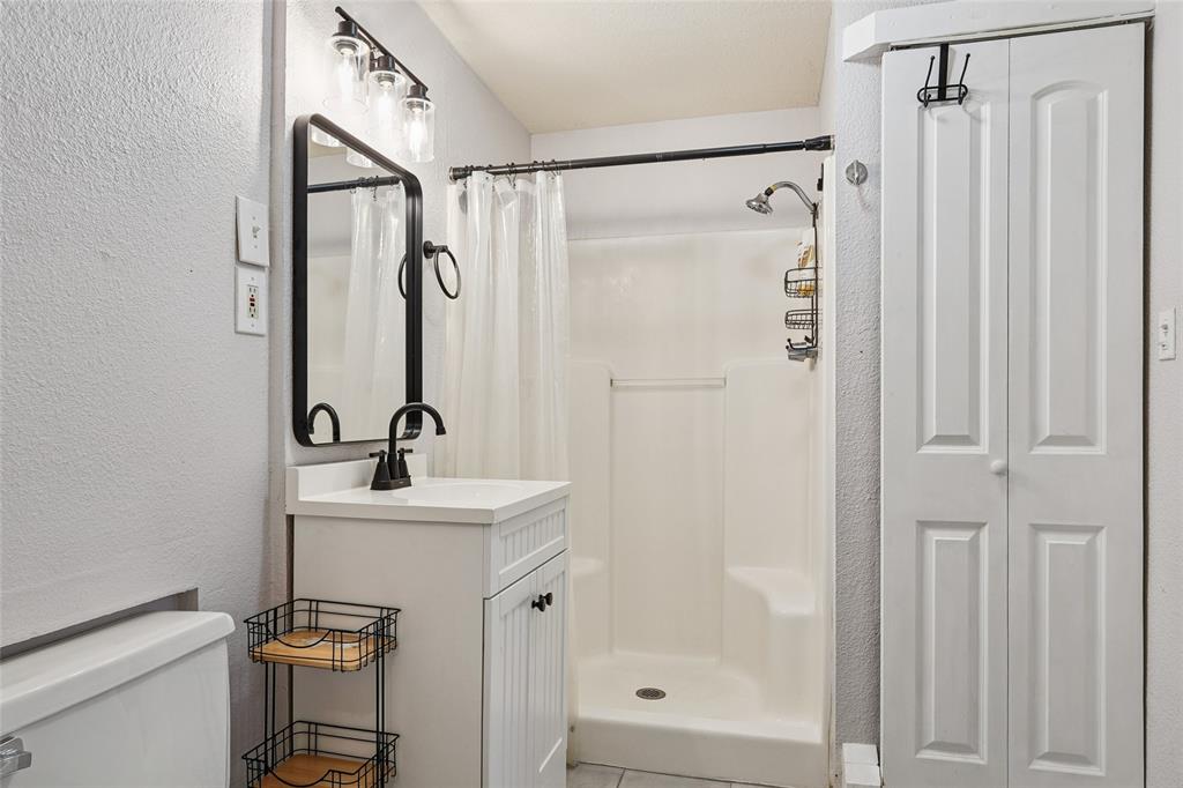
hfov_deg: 81.2
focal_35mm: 21
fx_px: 690
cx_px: 592
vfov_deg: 59.5
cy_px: 394
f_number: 9
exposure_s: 1/4
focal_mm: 14
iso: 100
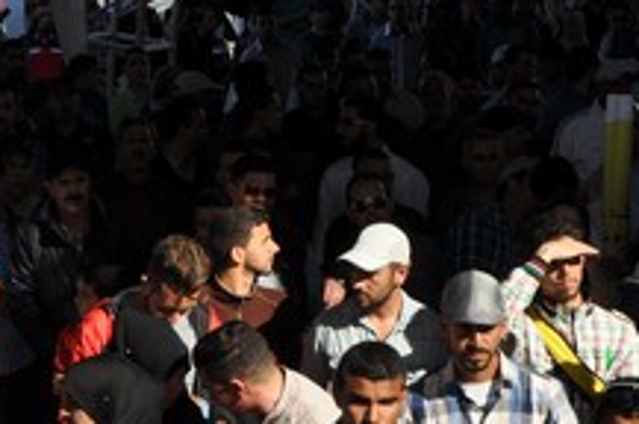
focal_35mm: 115
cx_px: 300
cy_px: 264
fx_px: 2038
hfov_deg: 17.8
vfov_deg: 11.9
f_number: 13
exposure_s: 1/200
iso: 200
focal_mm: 26
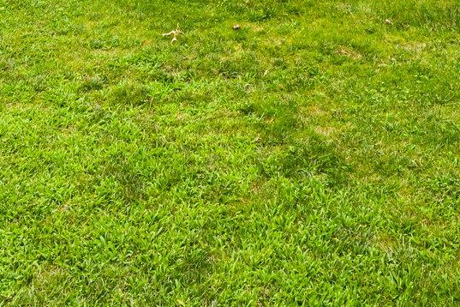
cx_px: 218
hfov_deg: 32.9
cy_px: -255
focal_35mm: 61
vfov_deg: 17.7
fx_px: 779
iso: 250
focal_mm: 16
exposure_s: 1/125
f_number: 9
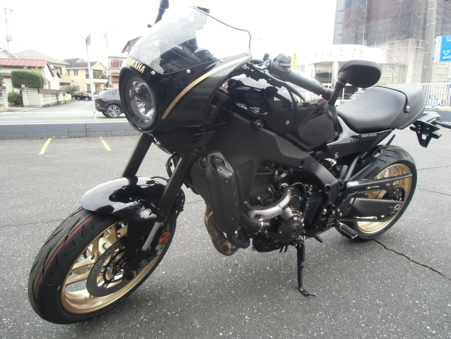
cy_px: 170
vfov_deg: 56.8
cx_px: 226
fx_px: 313
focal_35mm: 24
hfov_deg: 71.6
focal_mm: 4.24
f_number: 3
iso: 64
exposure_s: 1/100
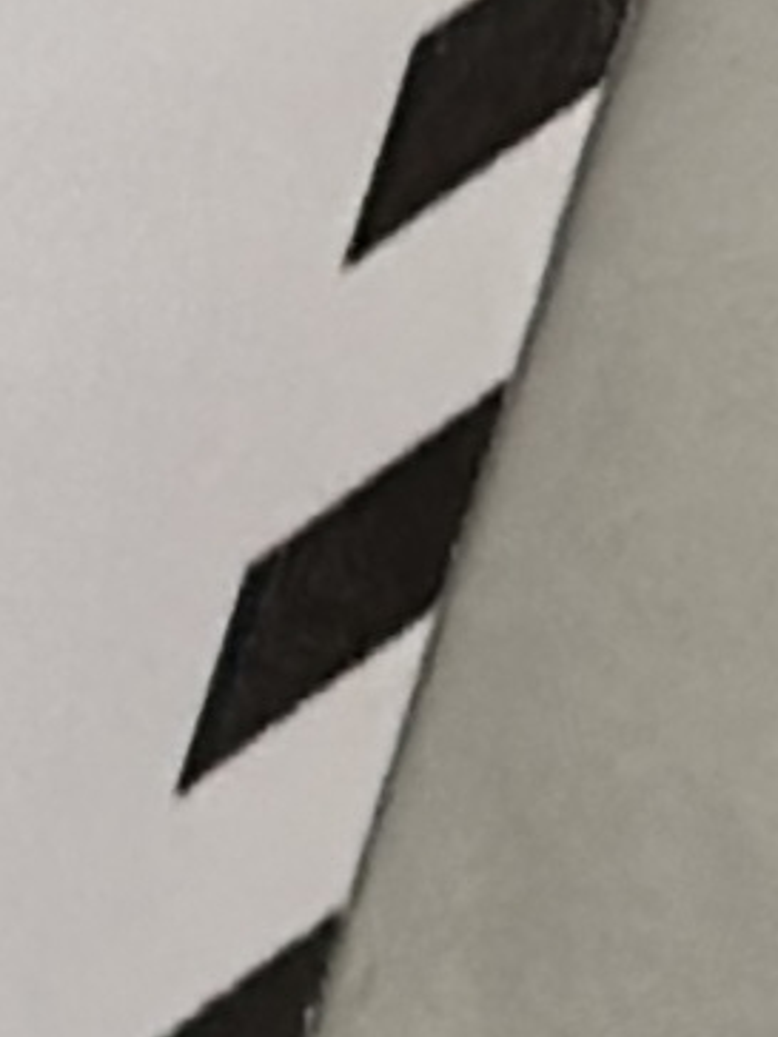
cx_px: -1354
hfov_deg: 3.9
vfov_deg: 5.2
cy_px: -811
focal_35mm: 377
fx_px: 11298
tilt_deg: -81.4
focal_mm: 6.86
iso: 125
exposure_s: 1/60
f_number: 1.78
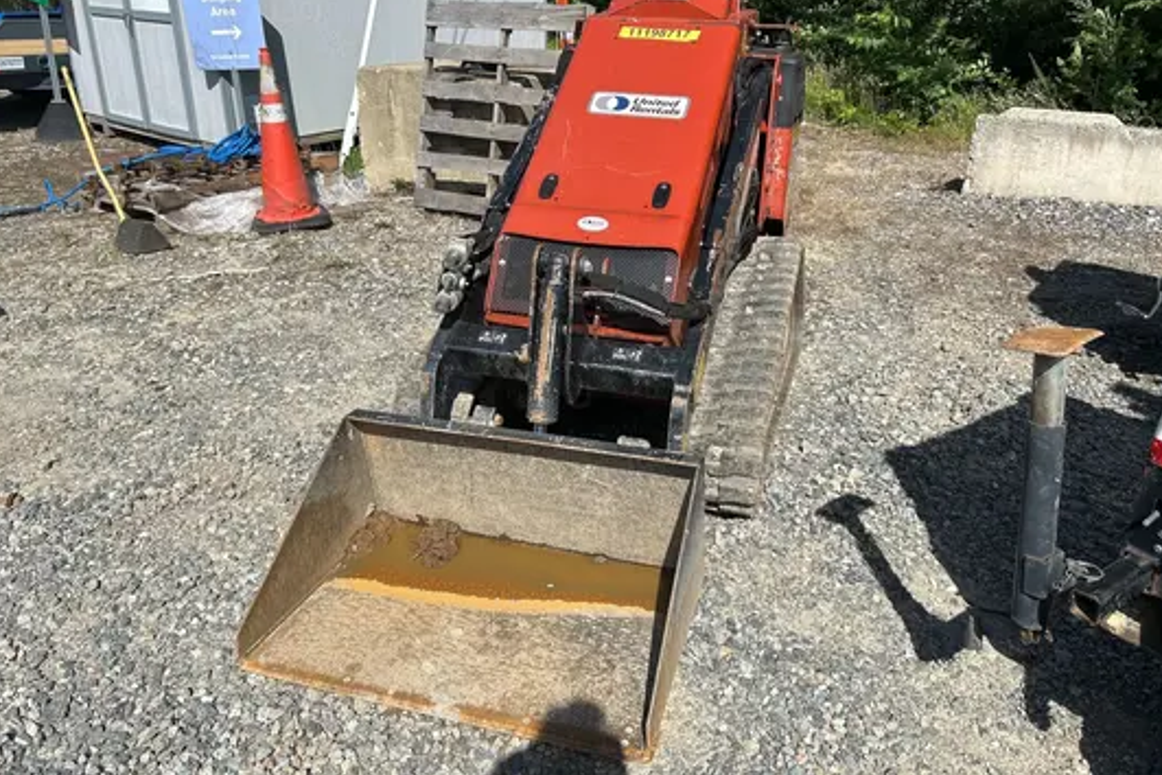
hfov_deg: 65.5
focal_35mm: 28
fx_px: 904
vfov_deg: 46.2
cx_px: 571
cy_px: 325
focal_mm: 5.7
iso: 50
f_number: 1.5
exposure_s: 1/5319
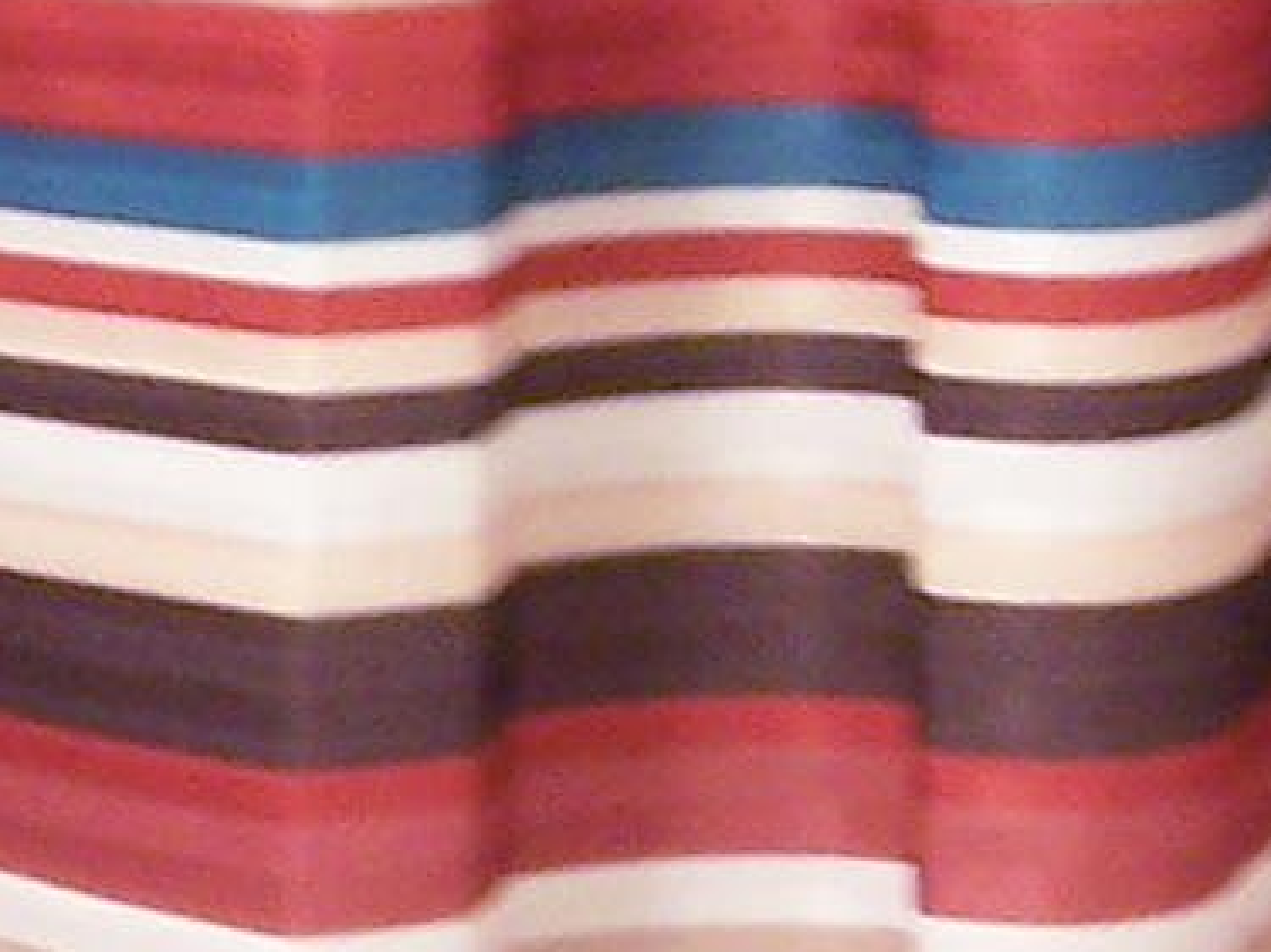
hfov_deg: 7.6
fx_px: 9580
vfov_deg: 5.7
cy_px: 545
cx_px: -34
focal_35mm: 261
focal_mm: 6.3
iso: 140
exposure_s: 1/8
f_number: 2.8
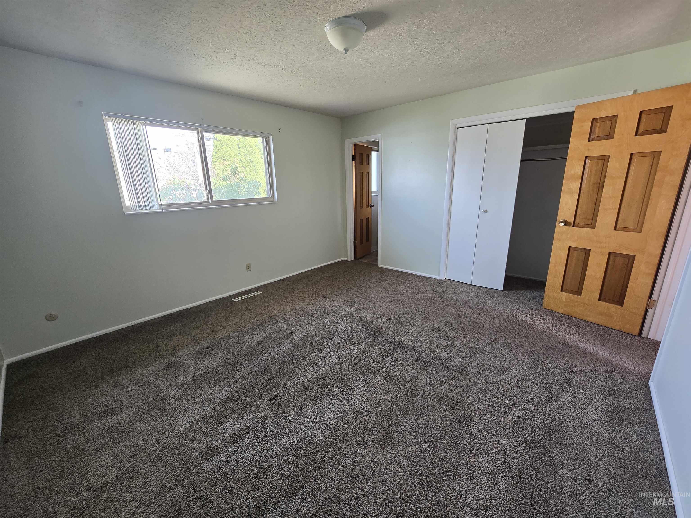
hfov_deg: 106.2
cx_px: 346
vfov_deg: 89.9
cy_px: 259
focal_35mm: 13
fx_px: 260
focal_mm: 2.2
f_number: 2.2
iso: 125
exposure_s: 1/60
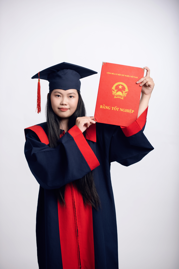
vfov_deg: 17.1
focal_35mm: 120
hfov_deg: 11.4
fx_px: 894
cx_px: 90
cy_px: 134
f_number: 5
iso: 125
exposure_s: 1/200
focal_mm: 120
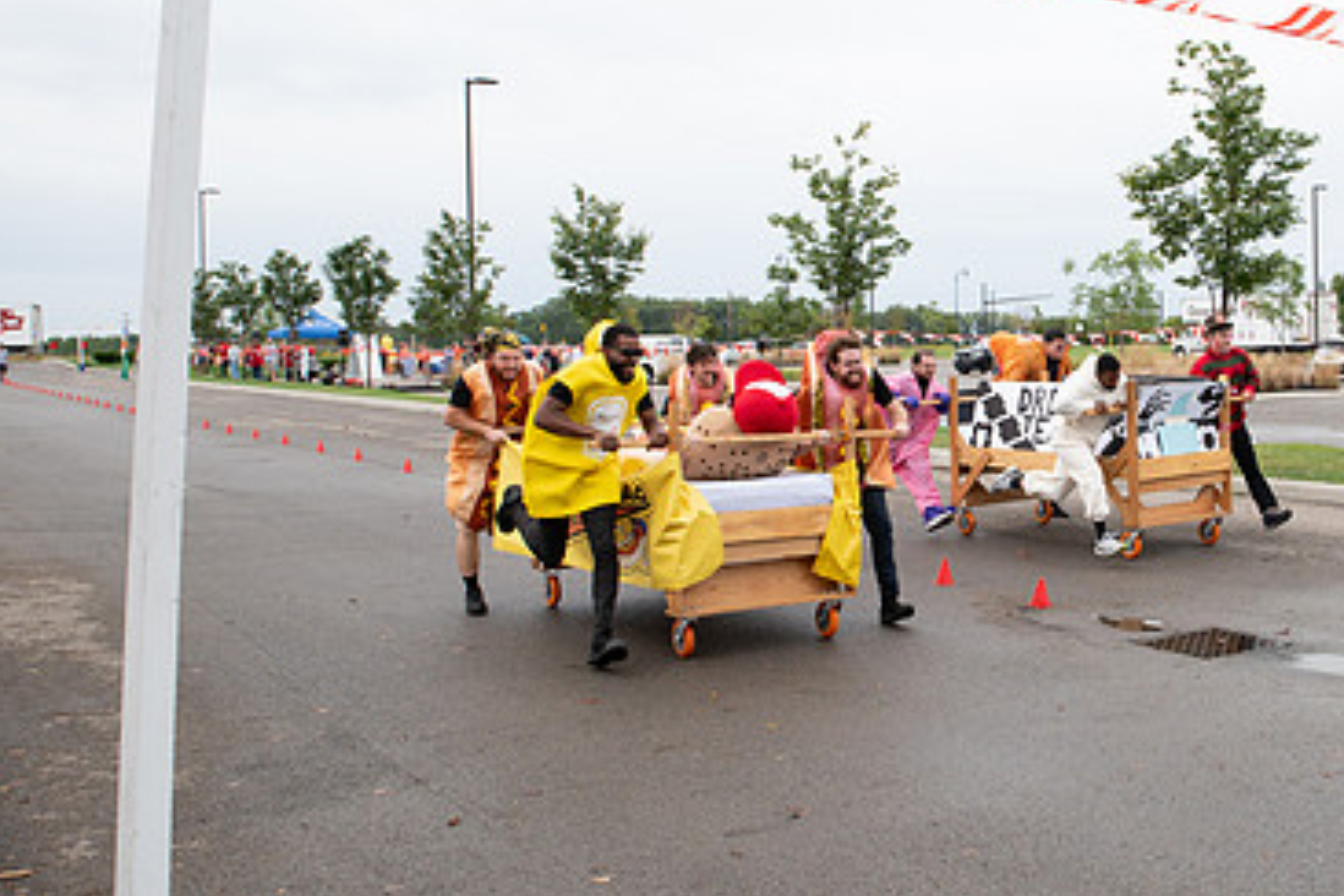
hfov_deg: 48.5
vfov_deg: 35.0
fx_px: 1419
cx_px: 1025
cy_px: 393
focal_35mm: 38
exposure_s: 1/320
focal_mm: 24
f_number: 7.1
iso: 640
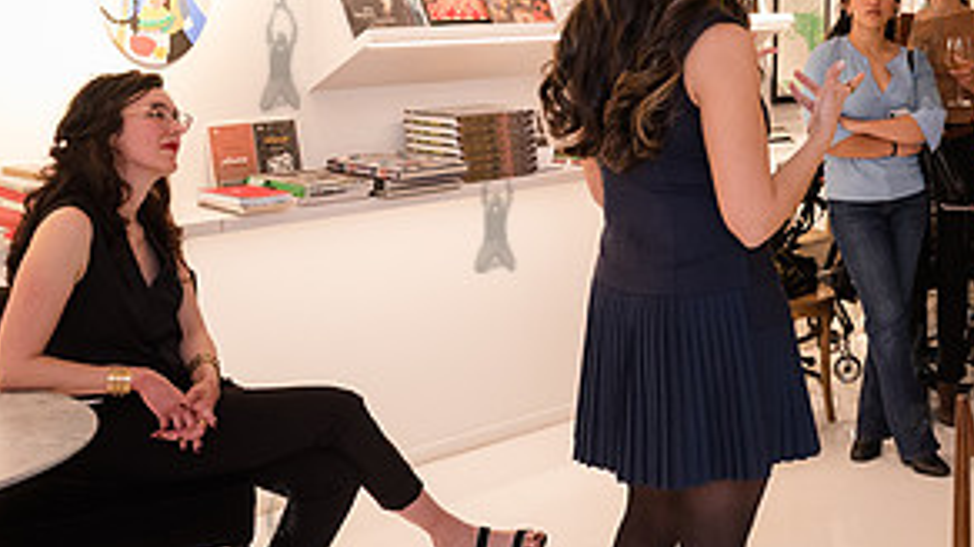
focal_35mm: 63
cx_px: 924
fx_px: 1626
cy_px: 52
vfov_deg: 18.8
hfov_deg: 31.4
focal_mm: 29
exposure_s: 1/160
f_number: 4
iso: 1600
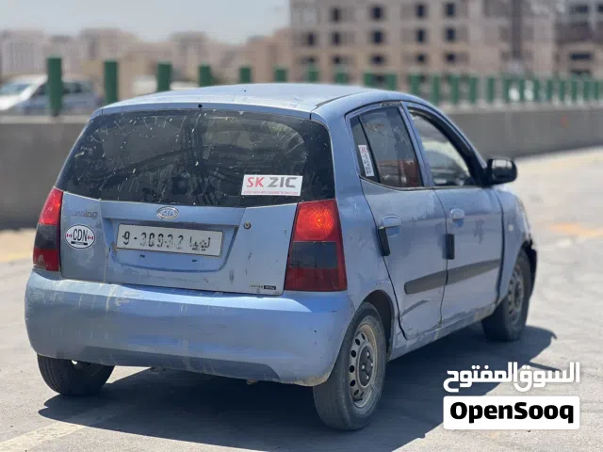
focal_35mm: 77
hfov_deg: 25.3
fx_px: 1341
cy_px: 226
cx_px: 302
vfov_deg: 19.1
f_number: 2.8
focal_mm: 9
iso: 32
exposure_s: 1/564
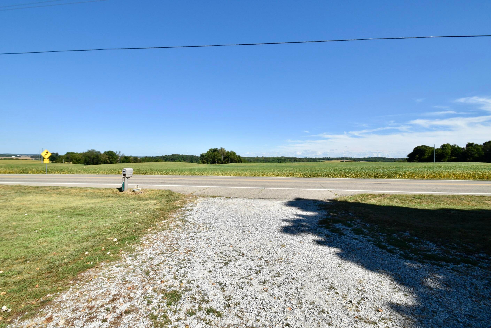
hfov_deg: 100.4
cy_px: 164
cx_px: 246
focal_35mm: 15
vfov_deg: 77.4
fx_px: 205
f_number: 10
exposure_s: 1/400
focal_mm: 10
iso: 200
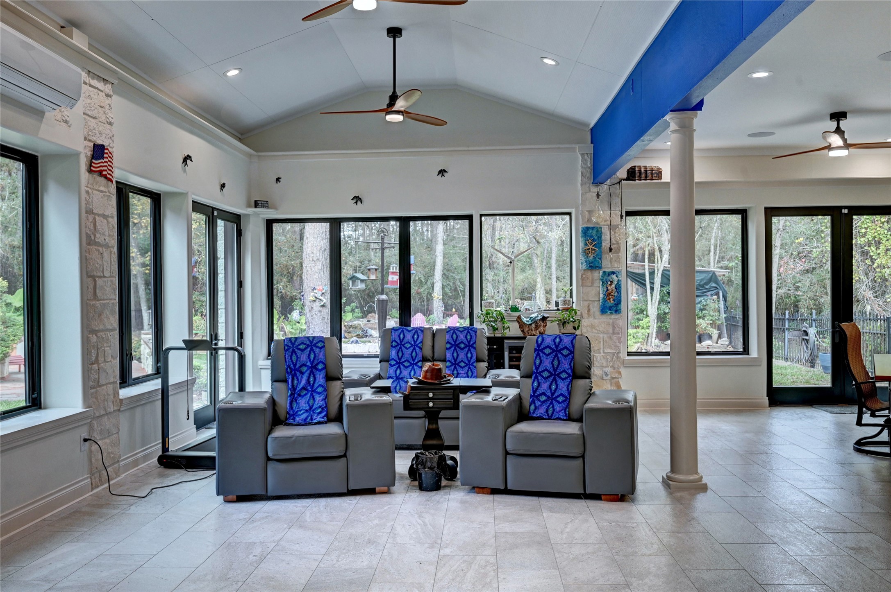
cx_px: 446
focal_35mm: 30
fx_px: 742
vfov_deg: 43.5
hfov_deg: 62.0
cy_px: 296
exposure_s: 1/10
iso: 400
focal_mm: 30
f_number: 8
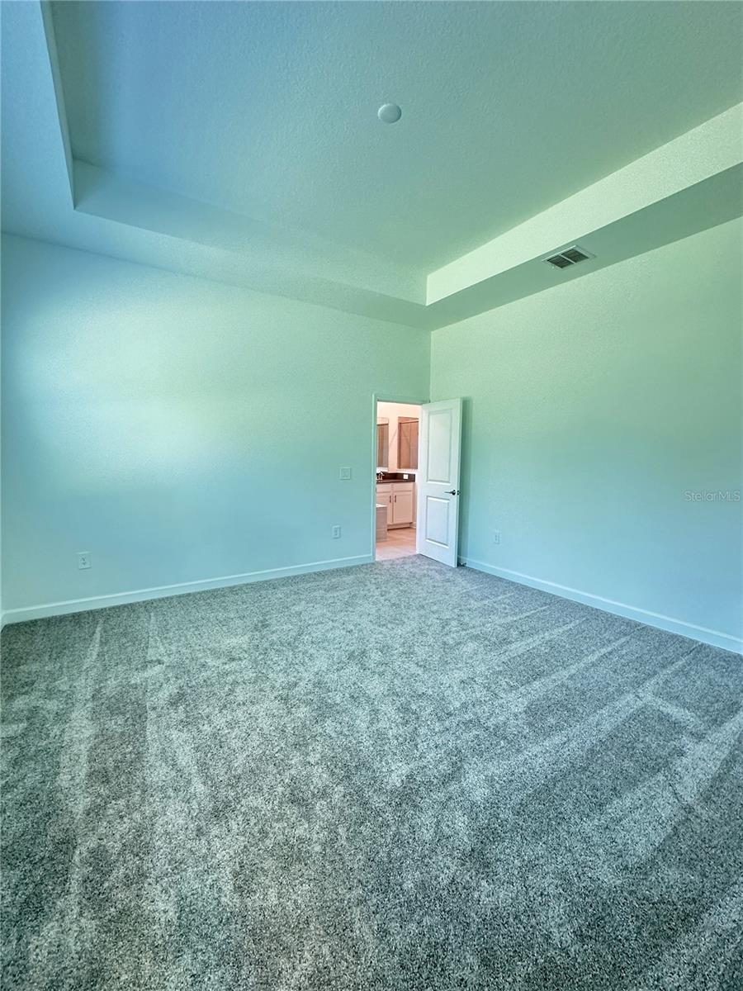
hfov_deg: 85.7
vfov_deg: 102.1
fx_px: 401
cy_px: 496
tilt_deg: -5.9
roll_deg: -1.5
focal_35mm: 14
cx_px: 372
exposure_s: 1/60
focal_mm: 2.22
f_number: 2.2
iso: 320
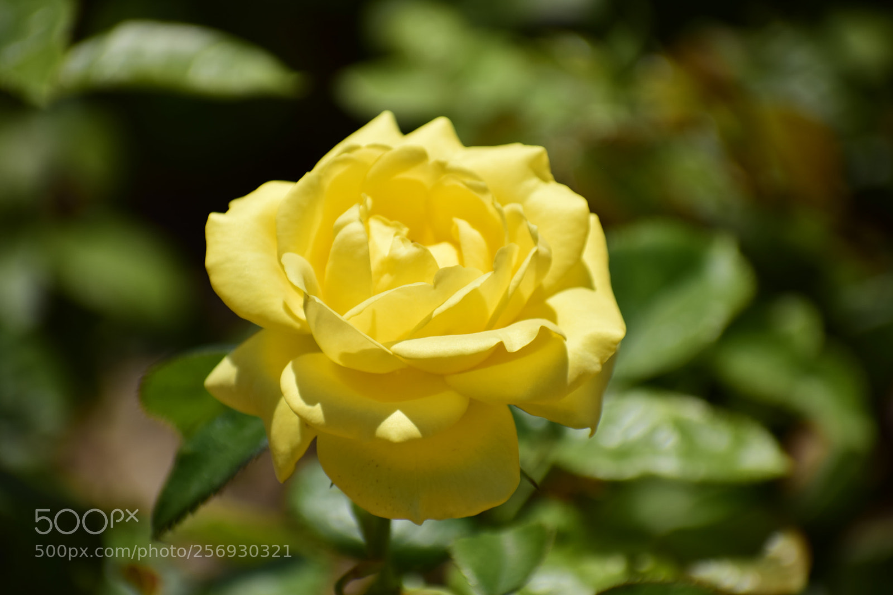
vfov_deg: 3.5
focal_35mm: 390
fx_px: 9672
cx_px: 446
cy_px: 298
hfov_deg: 5.3
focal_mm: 260
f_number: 6
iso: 100
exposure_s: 1/1250
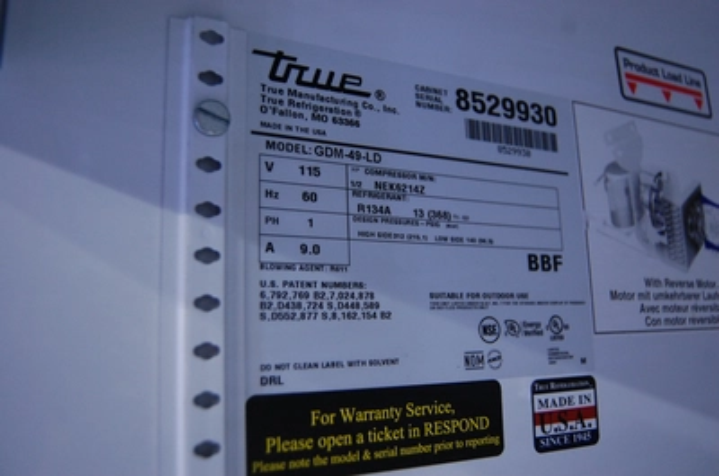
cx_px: 360
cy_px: 238
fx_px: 658
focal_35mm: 33
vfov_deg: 39.8
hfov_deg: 57.3
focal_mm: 22
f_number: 3.8
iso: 900
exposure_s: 1/30
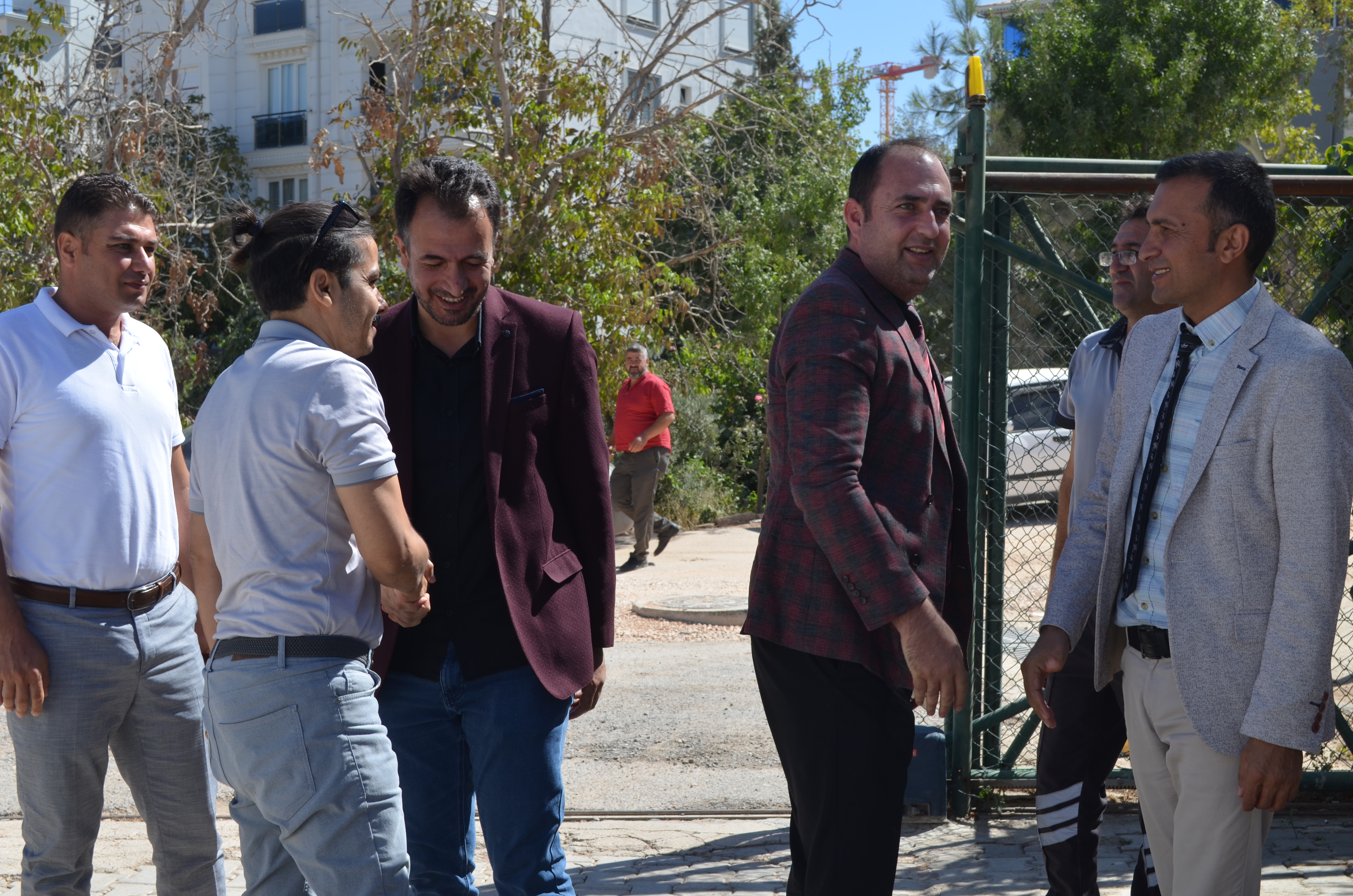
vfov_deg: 25.6
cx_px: 676
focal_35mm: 52
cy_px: 448
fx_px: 1969
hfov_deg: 37.9
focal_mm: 35
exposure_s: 1/250
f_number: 8
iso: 140
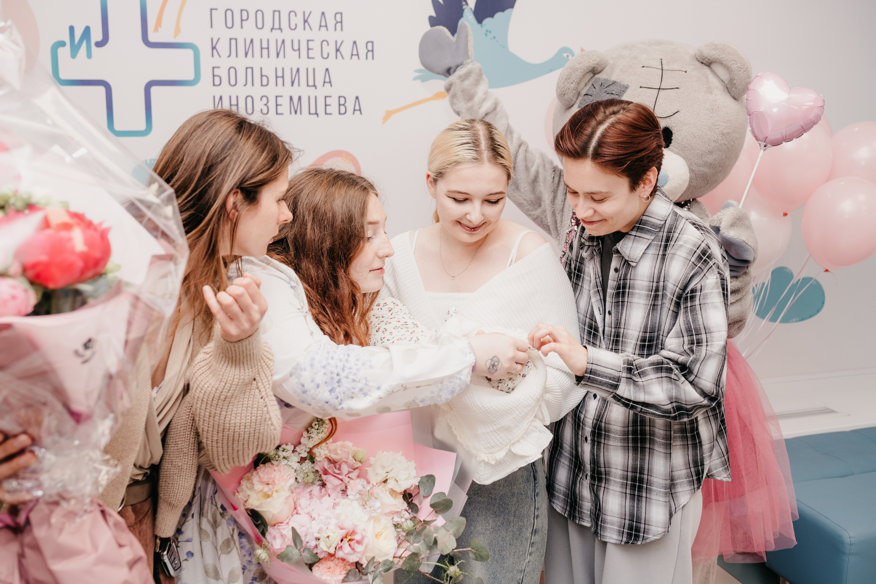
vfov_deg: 37.9
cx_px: 438
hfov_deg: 54.4
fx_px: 852
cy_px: 292
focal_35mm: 35
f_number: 4
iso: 400
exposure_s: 1/160
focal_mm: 35
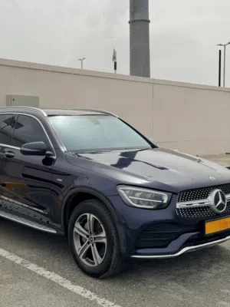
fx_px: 425
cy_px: 154
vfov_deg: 39.7
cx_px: 115
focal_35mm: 48
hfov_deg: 30.3
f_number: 1.78
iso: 80
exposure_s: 1/6024
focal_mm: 6.76
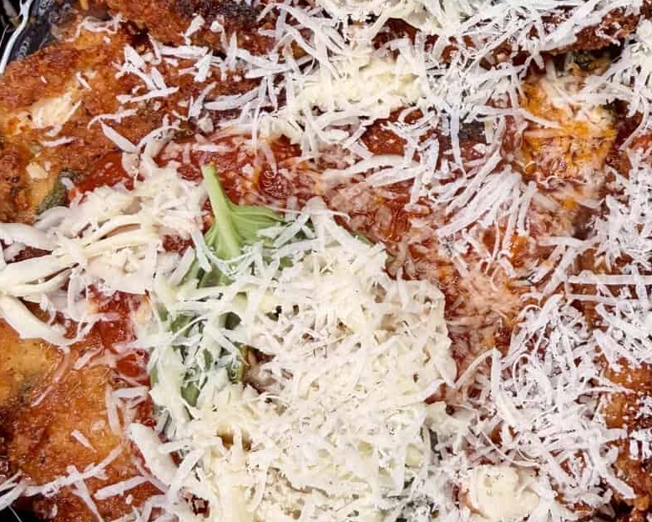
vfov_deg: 31.5
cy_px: 250
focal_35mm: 48
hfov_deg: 38.2
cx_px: 452
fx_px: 926
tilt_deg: -79.7
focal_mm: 2.22
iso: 50
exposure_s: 1/497
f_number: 2.2
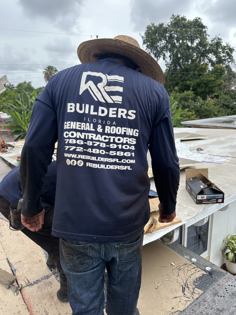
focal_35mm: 24
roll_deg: -0.2
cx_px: 118
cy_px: 158
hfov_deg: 56.8
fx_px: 218
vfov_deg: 71.6
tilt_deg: -15.3
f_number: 1.78
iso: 80
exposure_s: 1/2028
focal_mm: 6.86
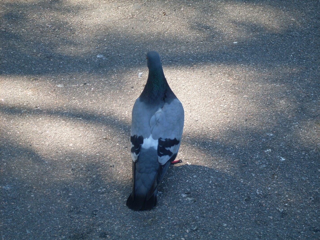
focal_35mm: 103
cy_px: 120
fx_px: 952
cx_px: 160
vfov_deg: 14.4
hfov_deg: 19.1
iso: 100
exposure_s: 1/125
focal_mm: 17.1
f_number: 4.8
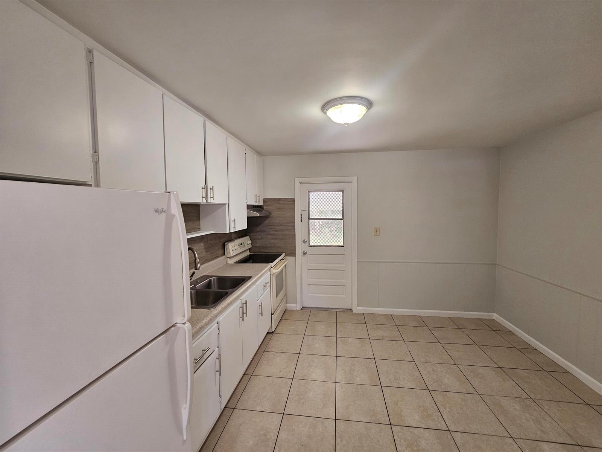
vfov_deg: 89.9
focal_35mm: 13
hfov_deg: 106.2
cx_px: 301
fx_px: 226
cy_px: 226
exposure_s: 1/60
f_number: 2.2
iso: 125
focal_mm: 2.2
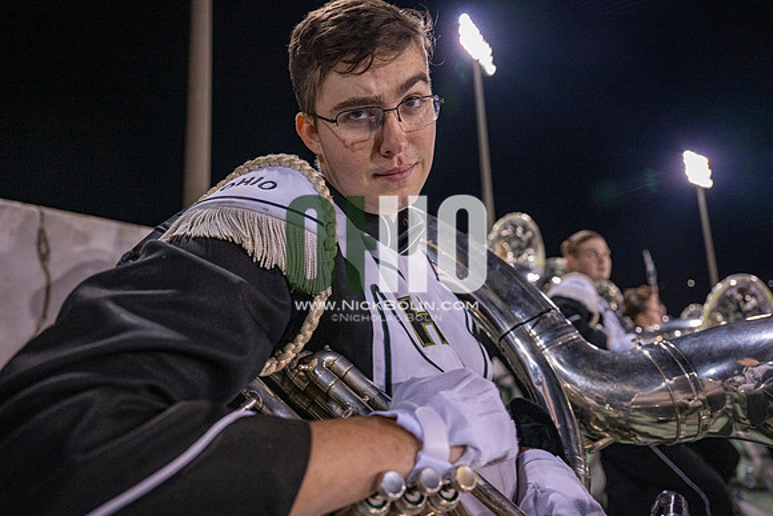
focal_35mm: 24
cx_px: 386
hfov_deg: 73.7
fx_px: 515
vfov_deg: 53.2
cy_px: 258
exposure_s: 1/500
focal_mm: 24
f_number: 3.2
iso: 2000
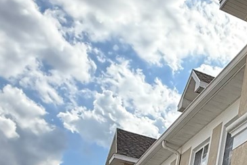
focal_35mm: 64
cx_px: 336
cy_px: 204
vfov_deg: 19.8
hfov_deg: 26.0
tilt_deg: +14.4
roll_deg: -5.5
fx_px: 439
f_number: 2.2
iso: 64
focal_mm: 2.22
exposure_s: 1/1698
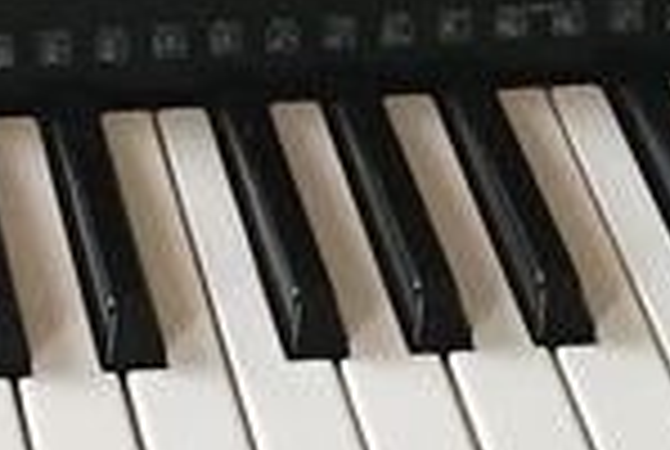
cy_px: -4
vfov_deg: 6.8
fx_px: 3767
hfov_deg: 9.8
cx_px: -436
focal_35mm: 202
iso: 200
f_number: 2.2
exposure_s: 1/33
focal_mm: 4.15
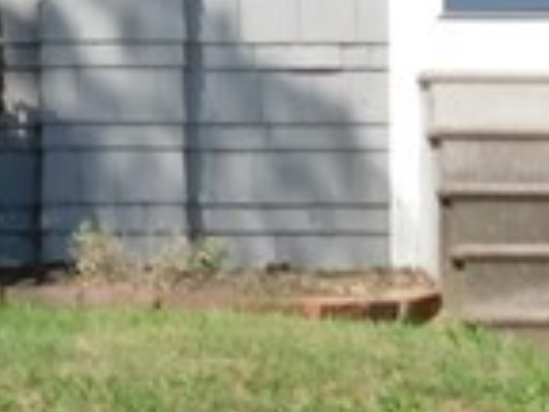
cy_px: -175
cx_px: -183
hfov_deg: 7.6
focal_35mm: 256
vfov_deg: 5.8
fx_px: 4060
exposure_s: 1/1000
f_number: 3.5
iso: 125
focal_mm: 6.3
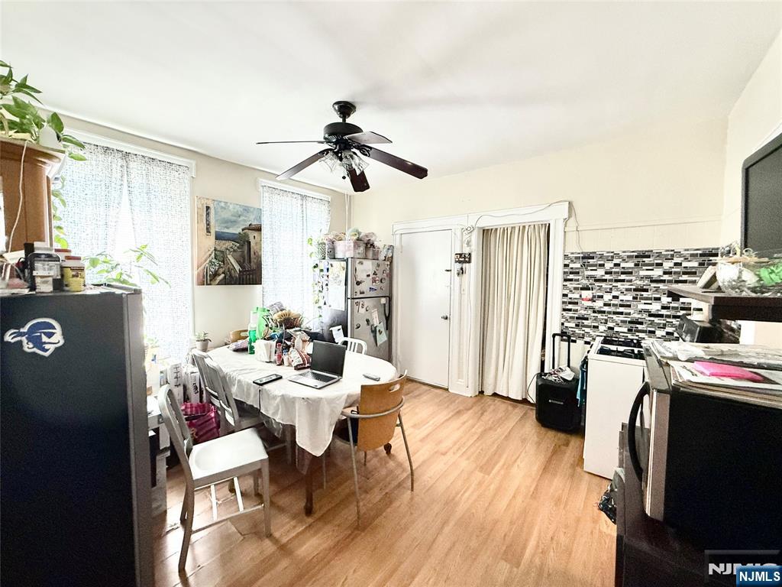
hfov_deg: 102.1
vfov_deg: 85.7
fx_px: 316
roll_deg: -0.7
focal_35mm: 14
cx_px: 391
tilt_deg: -3.1
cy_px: 294
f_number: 2.2
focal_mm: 2.22
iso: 320
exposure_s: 1/99
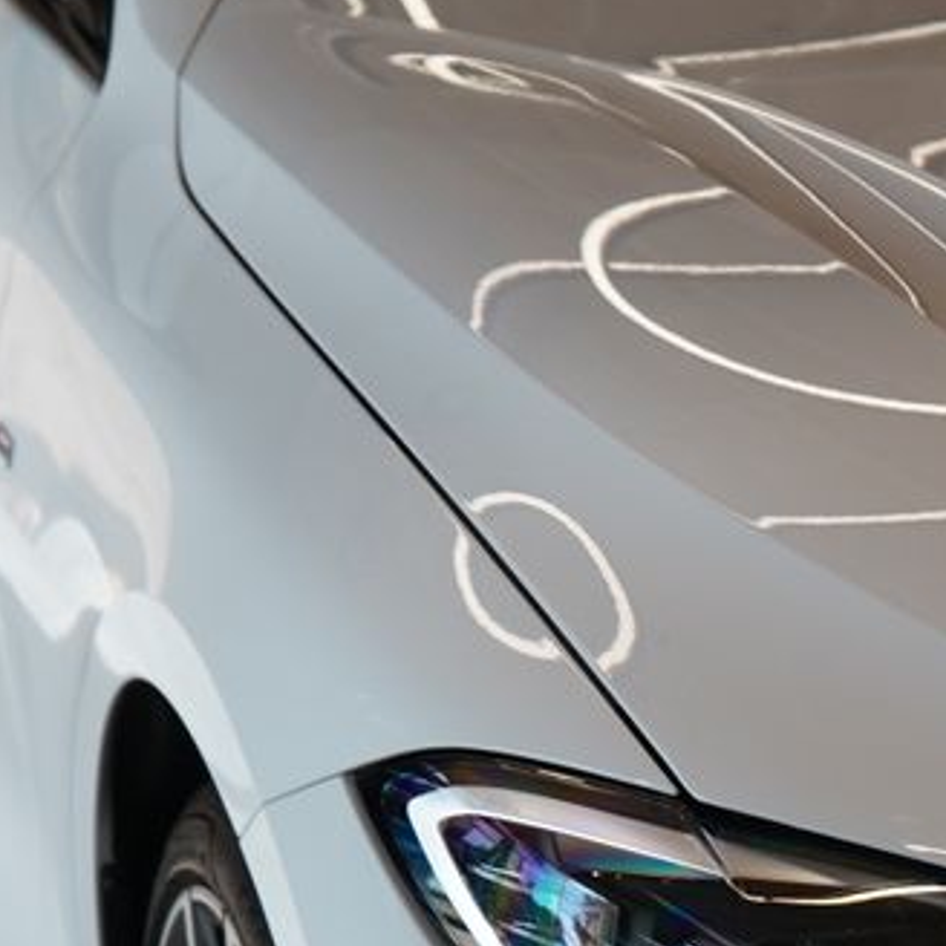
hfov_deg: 9.3
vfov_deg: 9.3
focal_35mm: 186
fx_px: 5751
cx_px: 1119
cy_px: 921
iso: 800
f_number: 5.6
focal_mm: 70
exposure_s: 1/160
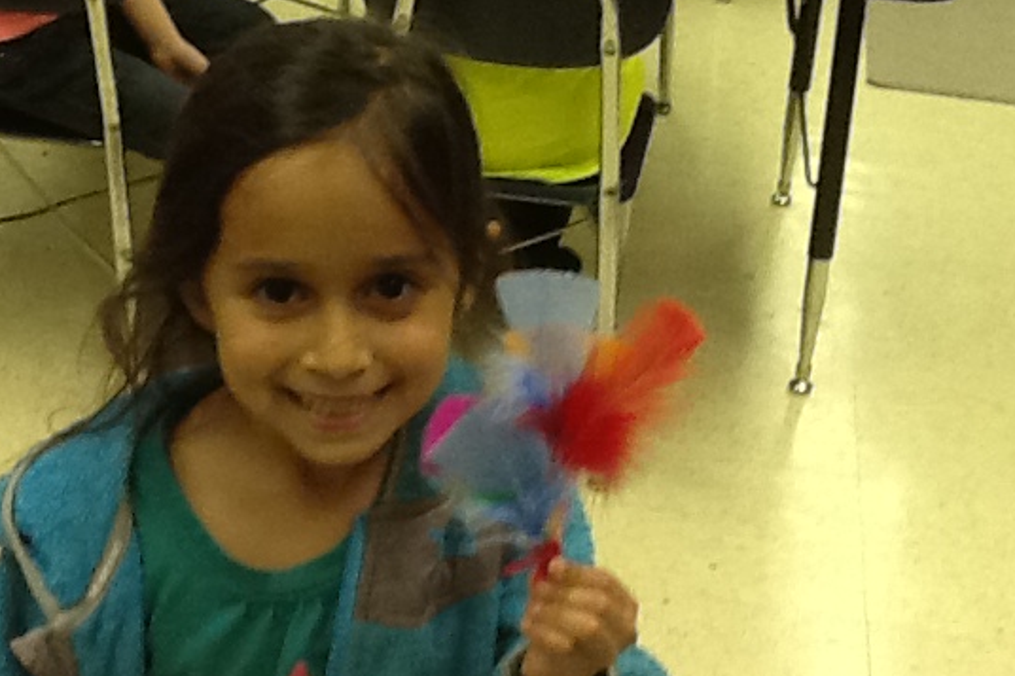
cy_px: 447
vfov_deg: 16.6
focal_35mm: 82
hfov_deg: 24.5
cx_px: 271
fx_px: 2311
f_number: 2.4
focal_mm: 2.03
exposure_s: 1/30
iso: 100
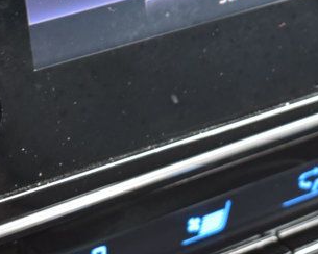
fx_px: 1600
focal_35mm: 170
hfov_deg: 11.3
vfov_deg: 8.9
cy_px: -90
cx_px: 256
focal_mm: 36
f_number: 6.3
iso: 400
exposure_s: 1/20
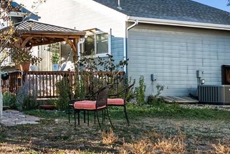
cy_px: 48
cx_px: -33
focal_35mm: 59
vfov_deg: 22.9
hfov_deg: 29.9
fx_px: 377
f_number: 5.6
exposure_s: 1/100
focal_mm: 17
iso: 100
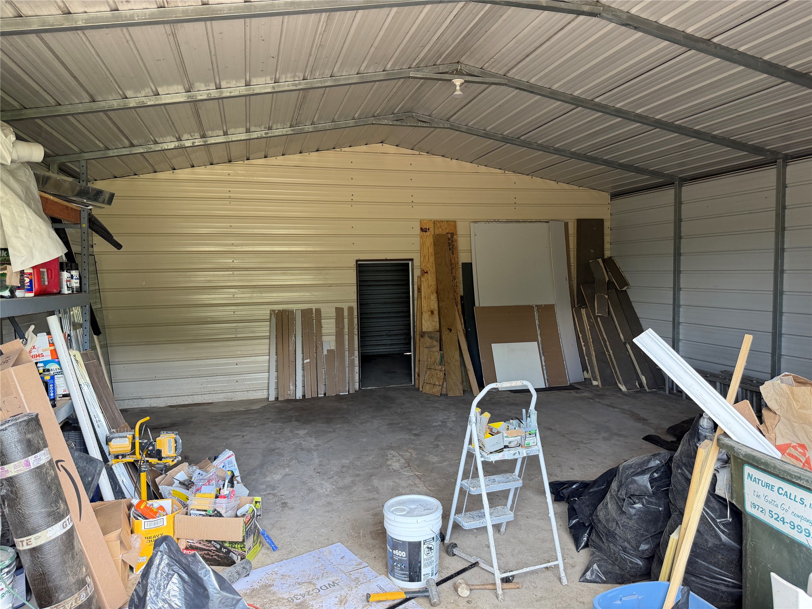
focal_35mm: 24
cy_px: 304
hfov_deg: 71.6
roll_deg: +2.0
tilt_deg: -5.4
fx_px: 563
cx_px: 406
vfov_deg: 56.8
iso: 160
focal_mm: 6.76
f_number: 1.78
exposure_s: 1/121
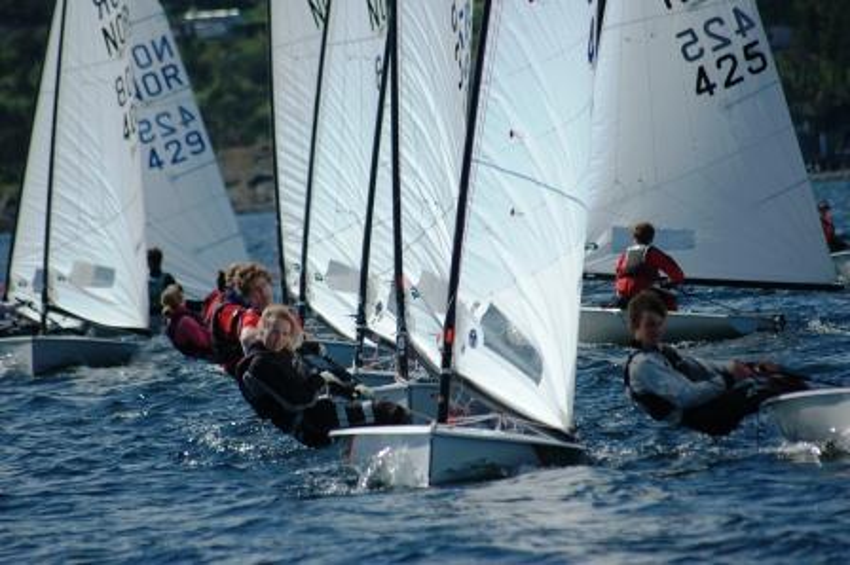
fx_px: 8494
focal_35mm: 360
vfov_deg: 3.8
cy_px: 282
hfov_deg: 5.7
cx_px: 425
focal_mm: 240
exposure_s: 1/1600
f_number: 5.3
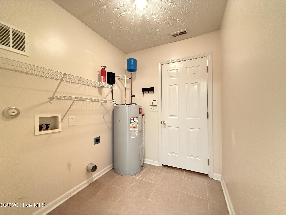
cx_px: 143
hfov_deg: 102.1
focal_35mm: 14
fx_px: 116
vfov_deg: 85.7
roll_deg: -0.2
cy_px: 108
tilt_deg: +1.0
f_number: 2.2
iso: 1250
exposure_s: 1/40
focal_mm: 2.22
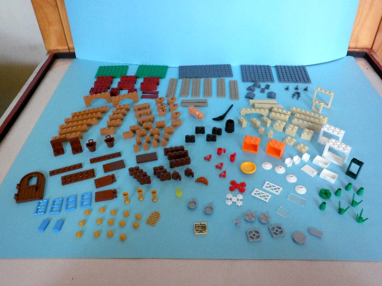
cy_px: 143
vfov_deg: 44.2
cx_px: 191
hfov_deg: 56.8
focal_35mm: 32
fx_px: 353
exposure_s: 1/15
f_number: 3.7
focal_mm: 5.7
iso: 400
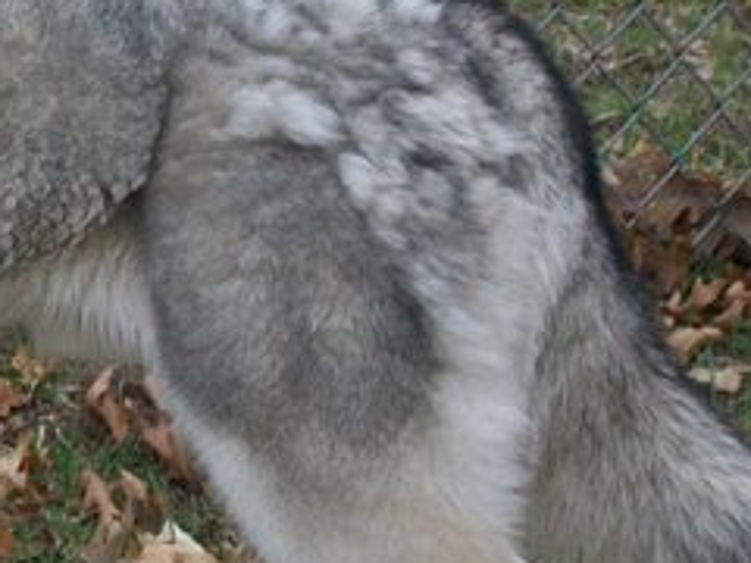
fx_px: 4860
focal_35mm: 224
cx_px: -238
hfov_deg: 8.7
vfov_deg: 6.6
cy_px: 181
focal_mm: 11.6
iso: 64
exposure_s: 1/250
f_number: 3.8
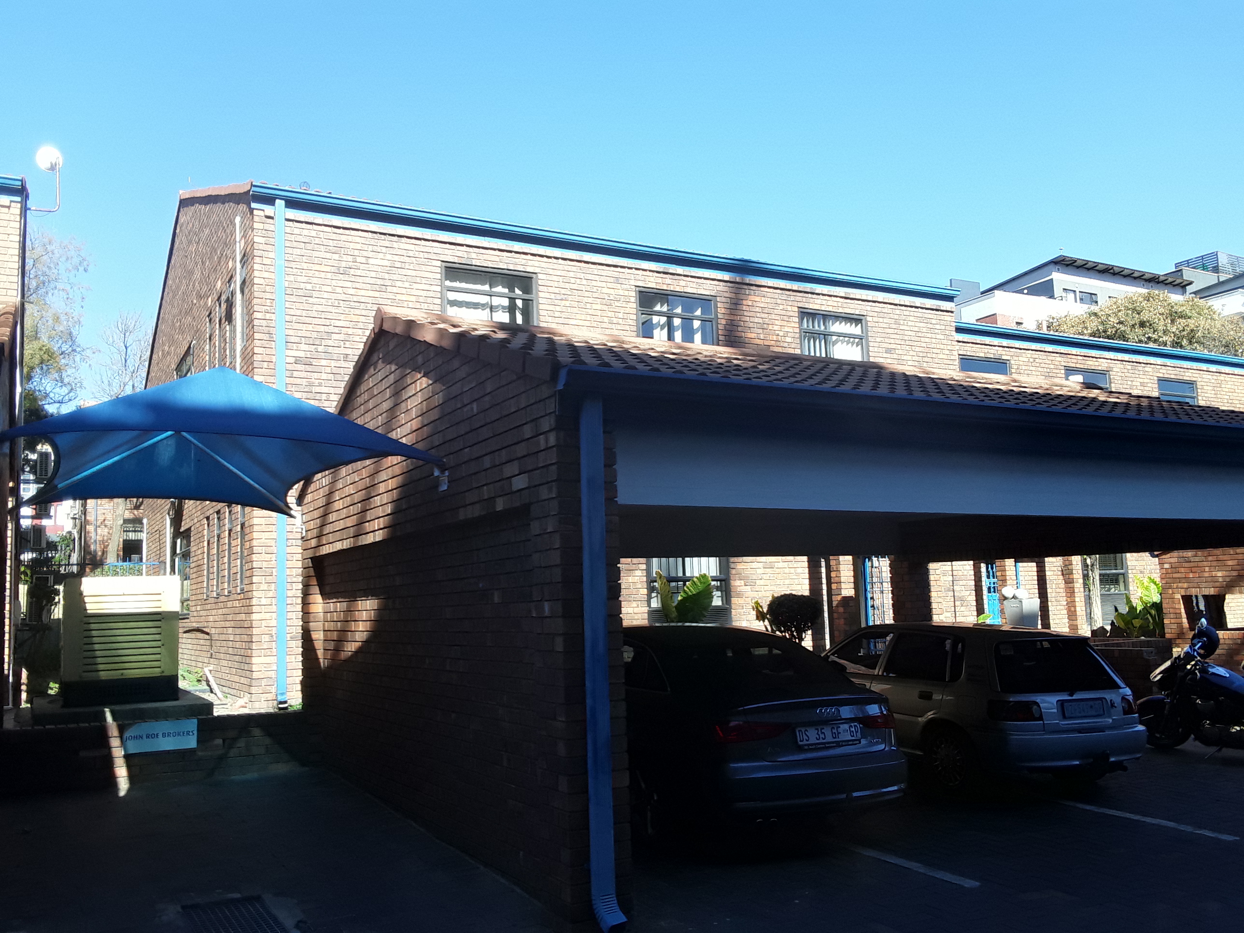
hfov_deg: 60.0
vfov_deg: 46.8
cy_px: 466
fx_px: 1078
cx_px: 622
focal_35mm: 30
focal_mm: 2.2
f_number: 1.9
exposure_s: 1/446
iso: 40
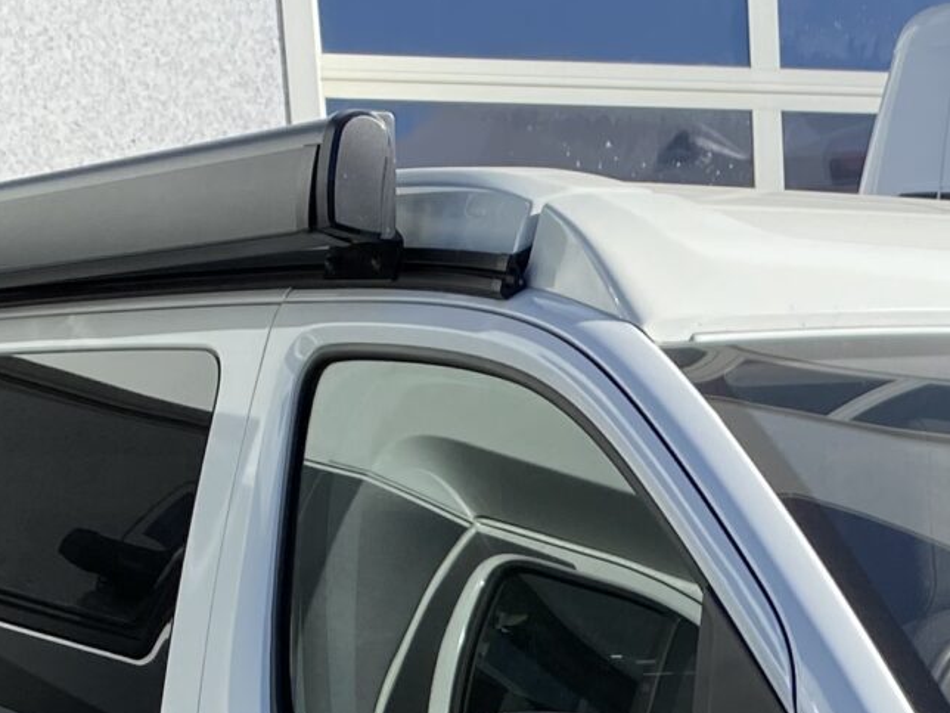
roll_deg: +1.0
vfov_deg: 13.0
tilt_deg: -15.1
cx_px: 1106
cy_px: 1351
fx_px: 2772
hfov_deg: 18.5
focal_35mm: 101
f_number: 1.8
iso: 32
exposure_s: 1/2625
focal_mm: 4.25
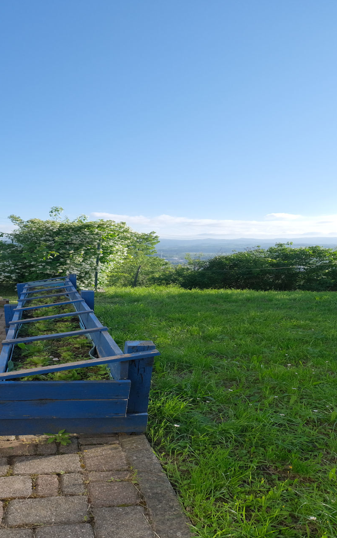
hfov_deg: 52.3
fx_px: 338
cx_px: 120
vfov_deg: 77.1
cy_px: 269
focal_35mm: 23
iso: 500
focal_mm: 10
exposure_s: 1/1000
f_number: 4.5
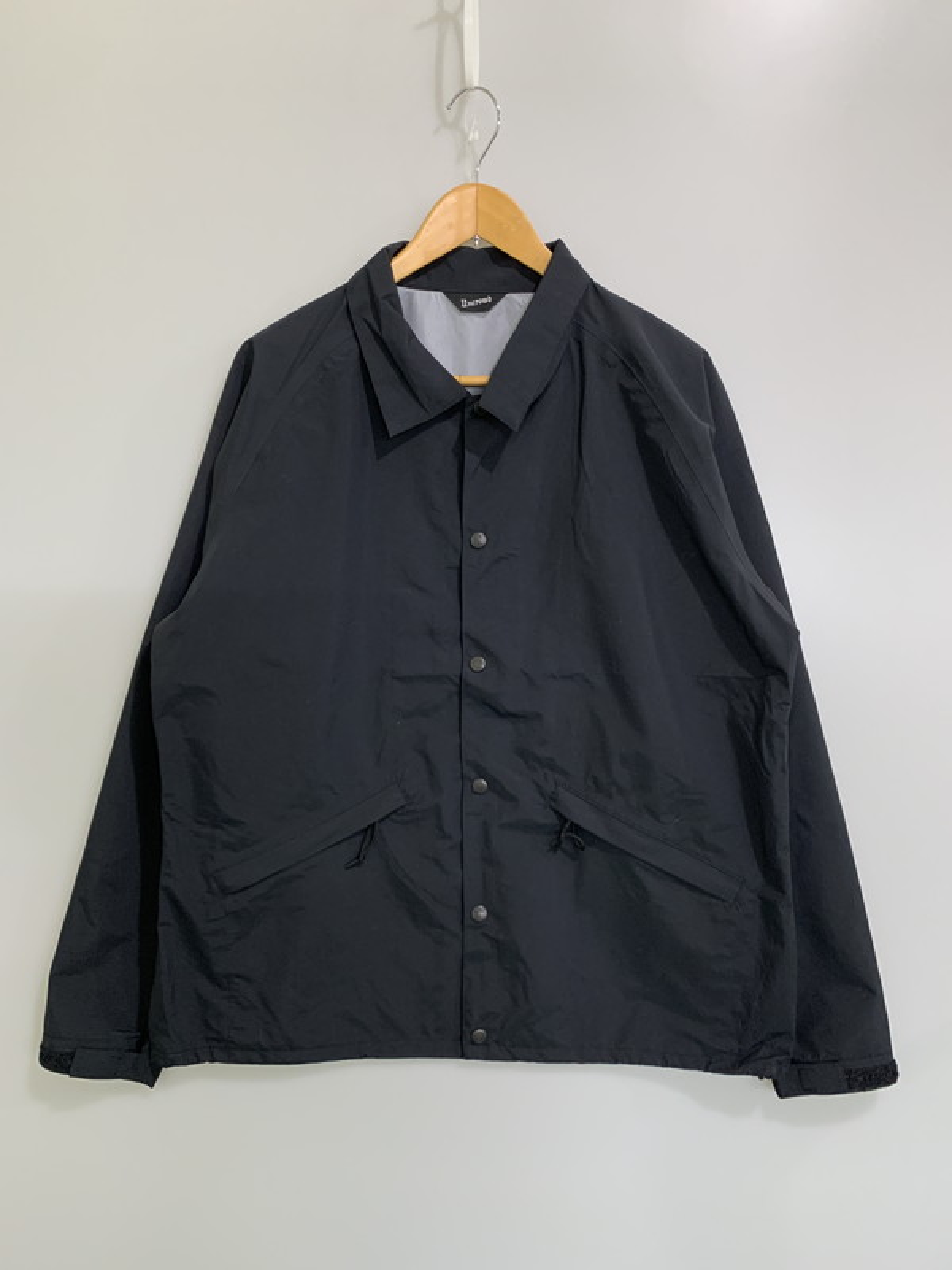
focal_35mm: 26
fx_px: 953
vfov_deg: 67.3
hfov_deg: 53.1
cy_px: 635
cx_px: 476
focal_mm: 4.25
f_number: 1.8
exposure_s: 1/50
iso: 200
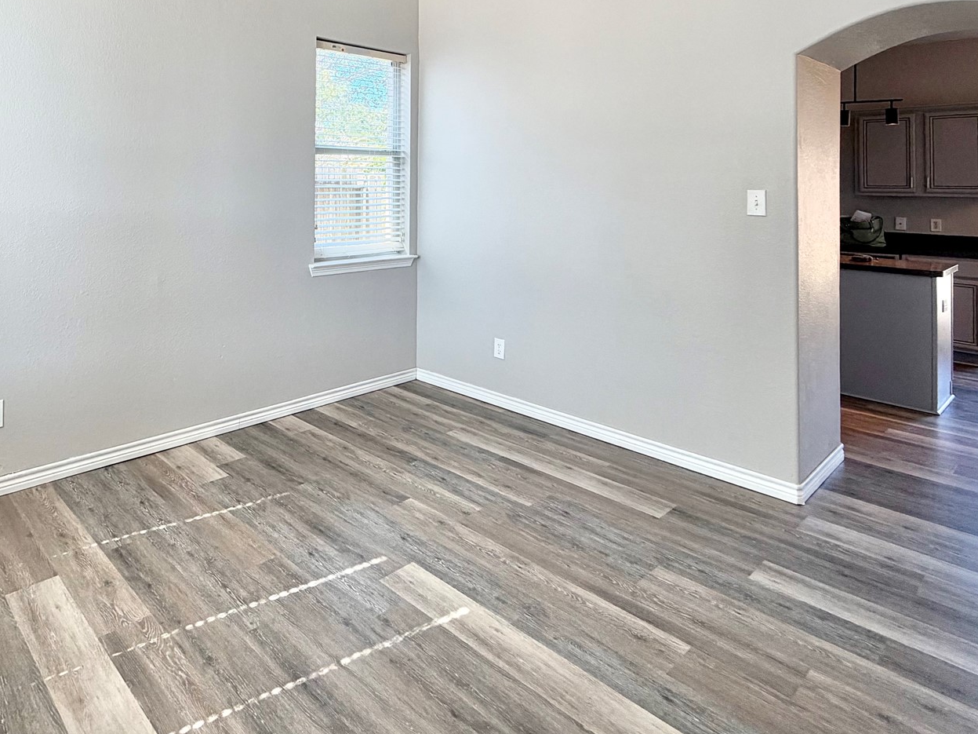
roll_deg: -1.2
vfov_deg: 55.6
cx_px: 348
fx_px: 650
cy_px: 172
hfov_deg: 72.3
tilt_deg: +0.7
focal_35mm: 23
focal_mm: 2.22
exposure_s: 1/121
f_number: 2.2
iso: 80
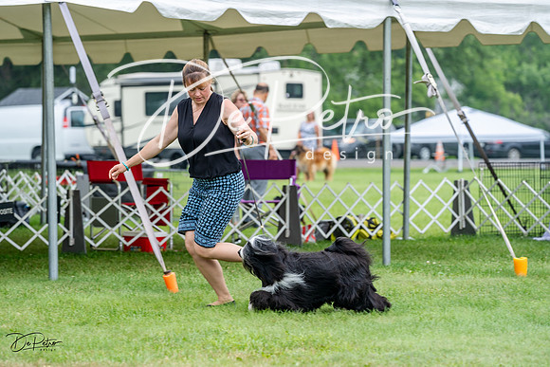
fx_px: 2414
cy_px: 184
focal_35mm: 158
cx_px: 275
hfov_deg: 13.0
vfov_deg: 8.7
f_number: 4.5
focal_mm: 158
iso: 400
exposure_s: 1/400
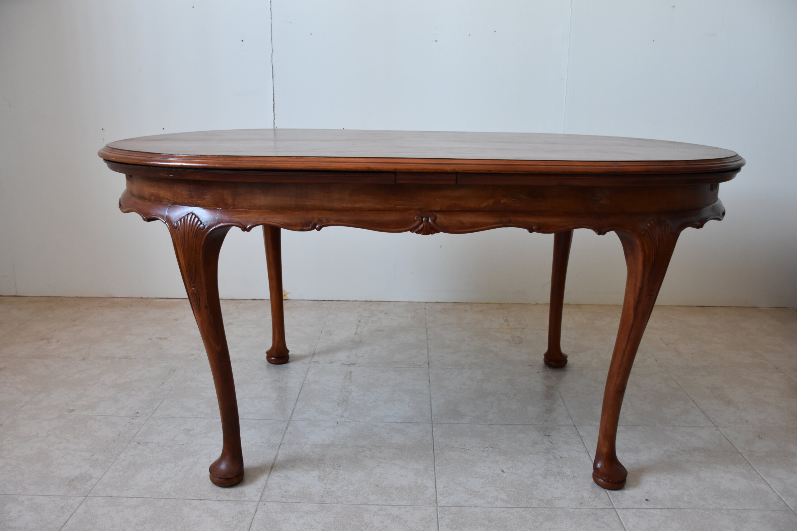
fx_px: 664
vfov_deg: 43.6
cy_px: 266
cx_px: 398
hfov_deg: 61.9
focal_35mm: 30
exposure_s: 1/80
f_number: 4.5
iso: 800
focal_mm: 20
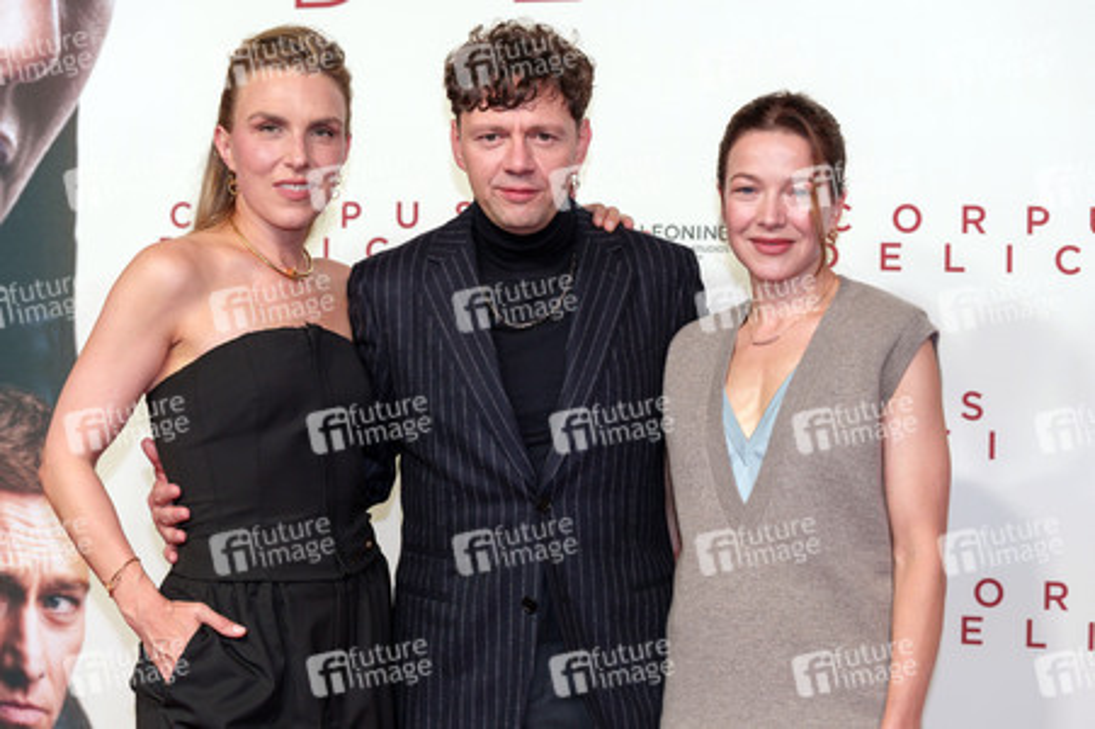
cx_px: 548
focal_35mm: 70
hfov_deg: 28.9
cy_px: 364
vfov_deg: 19.4
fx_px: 2128
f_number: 4.5
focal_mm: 70
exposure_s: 1/200
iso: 320
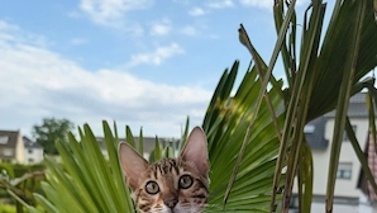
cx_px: 188
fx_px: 350
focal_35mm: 35
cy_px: 227
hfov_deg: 56.6
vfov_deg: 30.6
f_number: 1.68
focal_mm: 6.9
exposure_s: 1/833
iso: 18
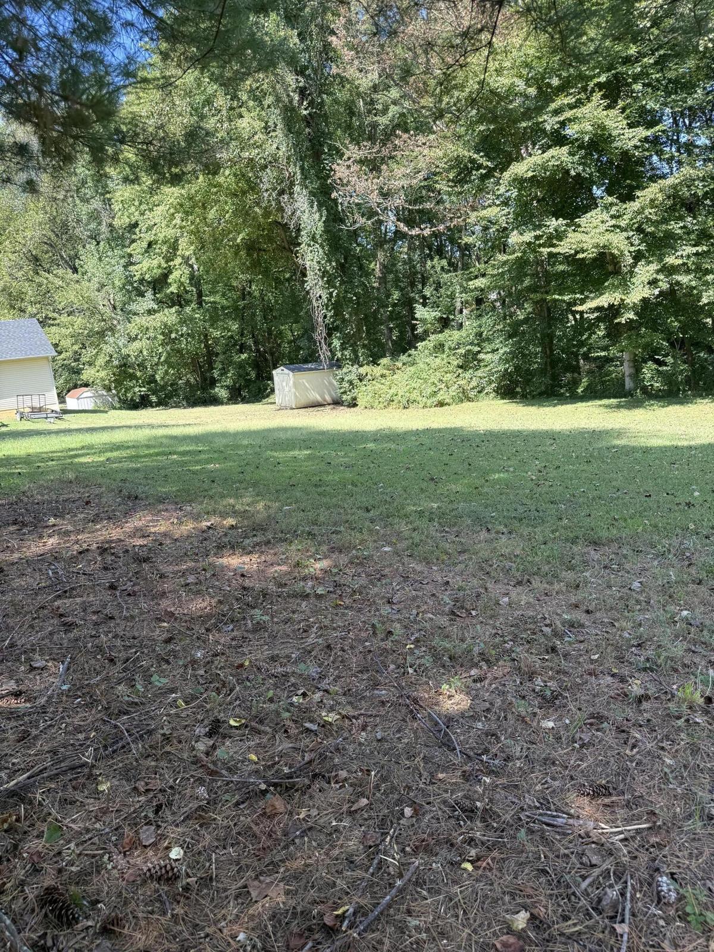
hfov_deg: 56.8
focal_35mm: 24
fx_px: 660
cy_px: 476
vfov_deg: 71.6
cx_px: 357
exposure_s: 1/453
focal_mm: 6.76
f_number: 1.78
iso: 80
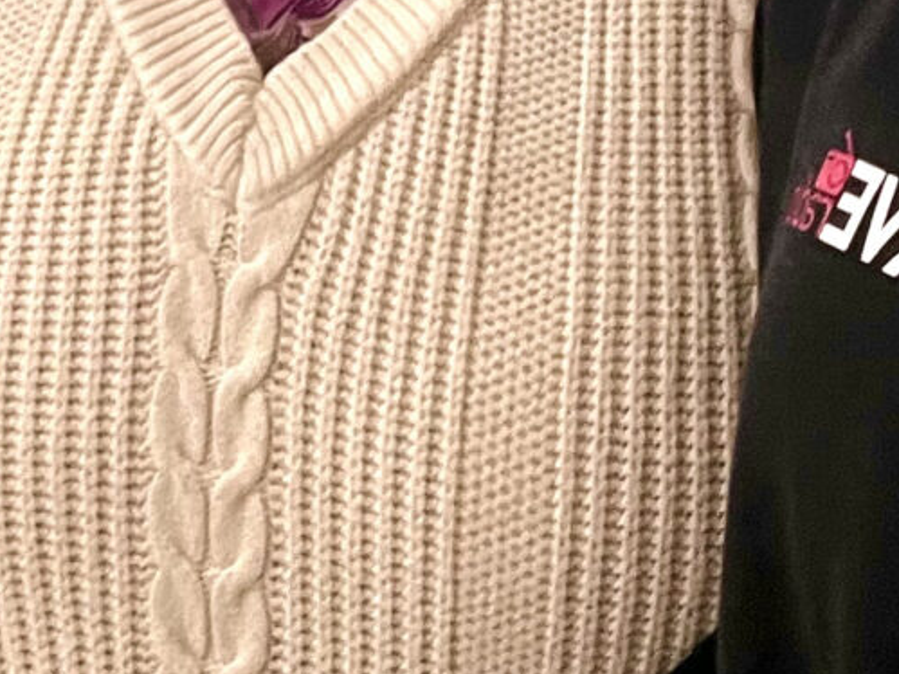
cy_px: -860
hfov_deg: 16.5
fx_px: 3064
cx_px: 151
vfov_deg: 10.9
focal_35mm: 118
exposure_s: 1/50
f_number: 2.2
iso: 160
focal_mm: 2.71
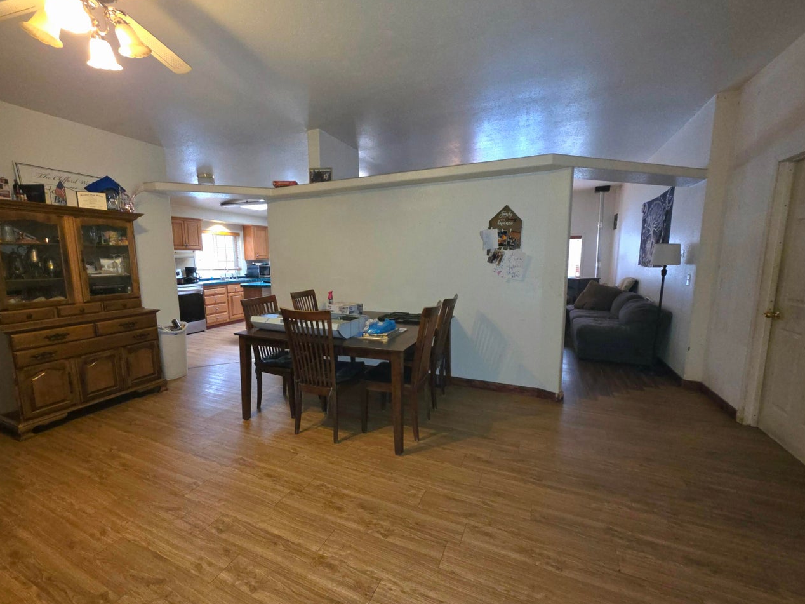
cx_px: 388
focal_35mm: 14
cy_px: 307
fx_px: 326
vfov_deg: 85.7
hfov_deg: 102.0
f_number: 1.9
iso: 400
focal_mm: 2.2
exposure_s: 1/30
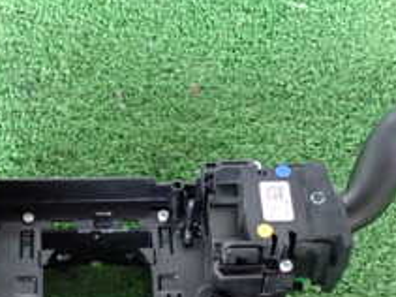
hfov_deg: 21.3
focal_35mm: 91
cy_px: 190
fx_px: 1040
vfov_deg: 16.2
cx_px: 88
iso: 640
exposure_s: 1/30
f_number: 2.4
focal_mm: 5.79
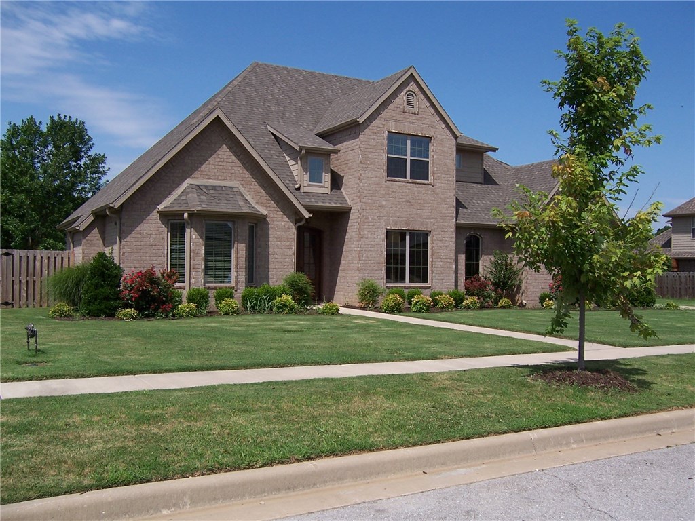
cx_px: 348
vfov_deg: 42.9
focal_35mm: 33
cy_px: 260
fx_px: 663
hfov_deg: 55.4
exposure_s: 1/1000
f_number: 4
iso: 80
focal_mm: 5.5
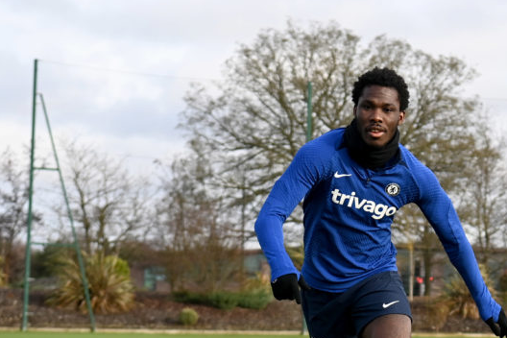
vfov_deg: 14.0
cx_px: 298
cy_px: 302
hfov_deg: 21.0
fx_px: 1366
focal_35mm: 97
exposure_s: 1/1600
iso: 400
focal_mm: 50
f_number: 4
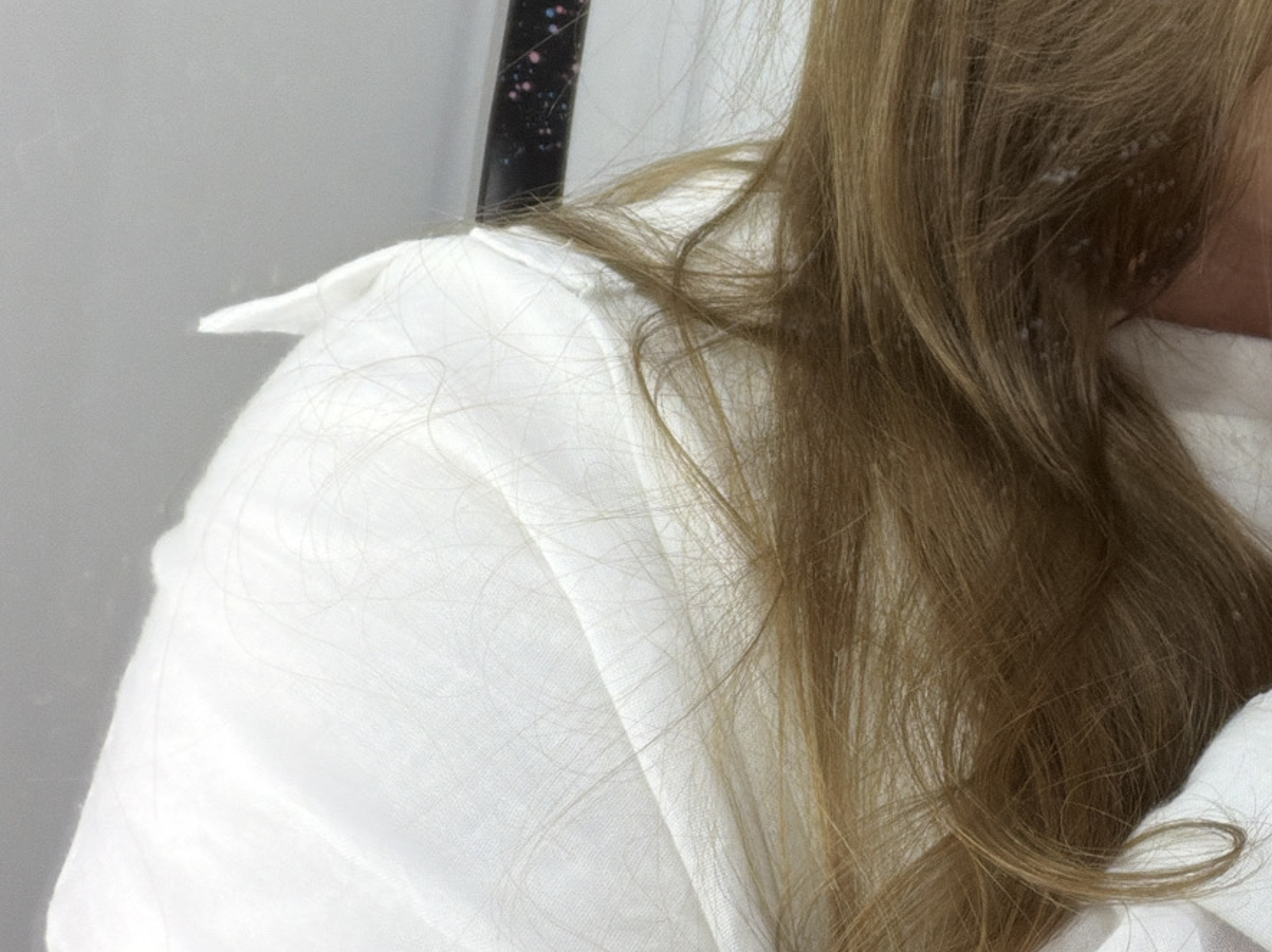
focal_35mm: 52
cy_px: 106
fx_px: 1910
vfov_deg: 27.1
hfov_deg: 32.7
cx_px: 1368
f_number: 1.9
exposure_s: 1/121
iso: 80
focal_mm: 2.71
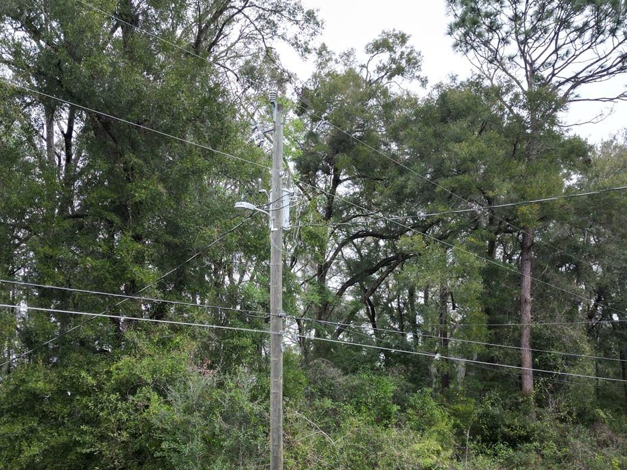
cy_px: 343
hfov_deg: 45.8
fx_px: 742
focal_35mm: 41
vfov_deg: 34.5
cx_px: 303
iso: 110
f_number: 1.7
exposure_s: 1/180
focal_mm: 6.72
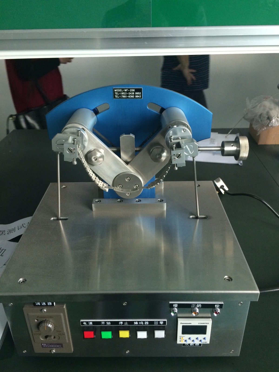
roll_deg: +1.3
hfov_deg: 48.2
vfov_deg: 61.7
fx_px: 312
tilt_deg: -28.1
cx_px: 140
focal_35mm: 29
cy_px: 186
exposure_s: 1/33
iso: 200
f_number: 2.2
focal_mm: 4.15
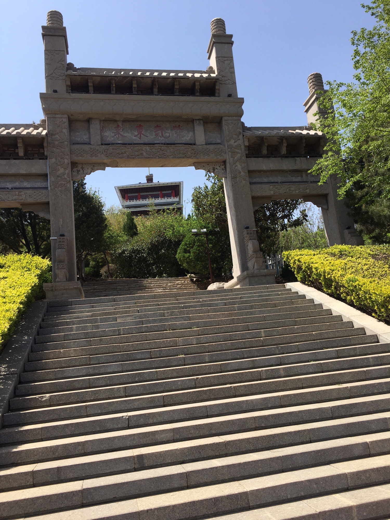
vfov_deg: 61.7
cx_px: 195
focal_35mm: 29
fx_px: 436
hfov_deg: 48.2
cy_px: 260
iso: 25
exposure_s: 1/1399
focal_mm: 4.15
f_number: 2.2
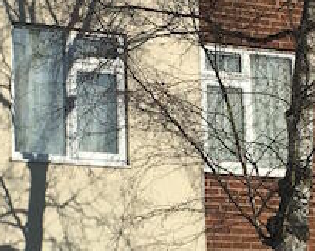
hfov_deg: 13.6
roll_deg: +1.2
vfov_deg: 10.9
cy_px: 154
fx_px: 1323
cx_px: 181
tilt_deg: +12.1
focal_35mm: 142
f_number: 2.2
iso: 25
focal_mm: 4.15
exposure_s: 1/3846
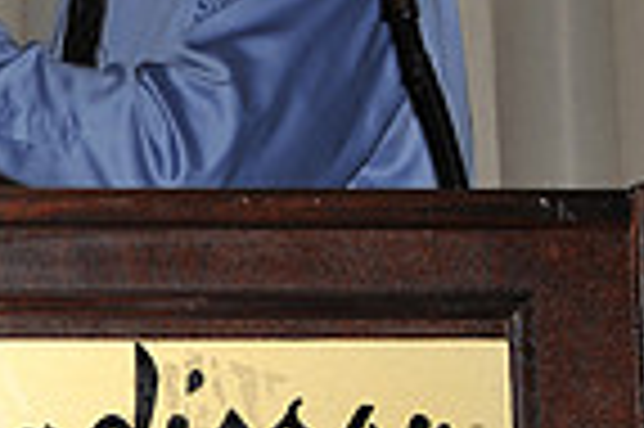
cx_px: -540
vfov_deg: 4.8
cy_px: -36
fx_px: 5075
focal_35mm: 284
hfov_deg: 7.1
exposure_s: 1/200
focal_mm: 70
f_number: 8
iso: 250
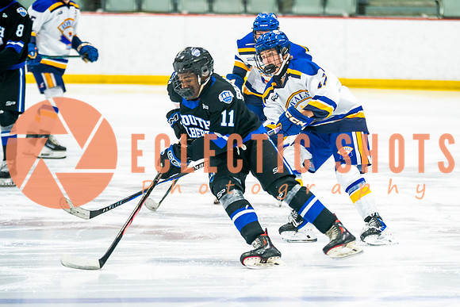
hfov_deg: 6.5
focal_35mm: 317
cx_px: 300
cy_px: 164
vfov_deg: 4.3
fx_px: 4056
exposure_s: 1/640
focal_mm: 175
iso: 640
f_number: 2.8
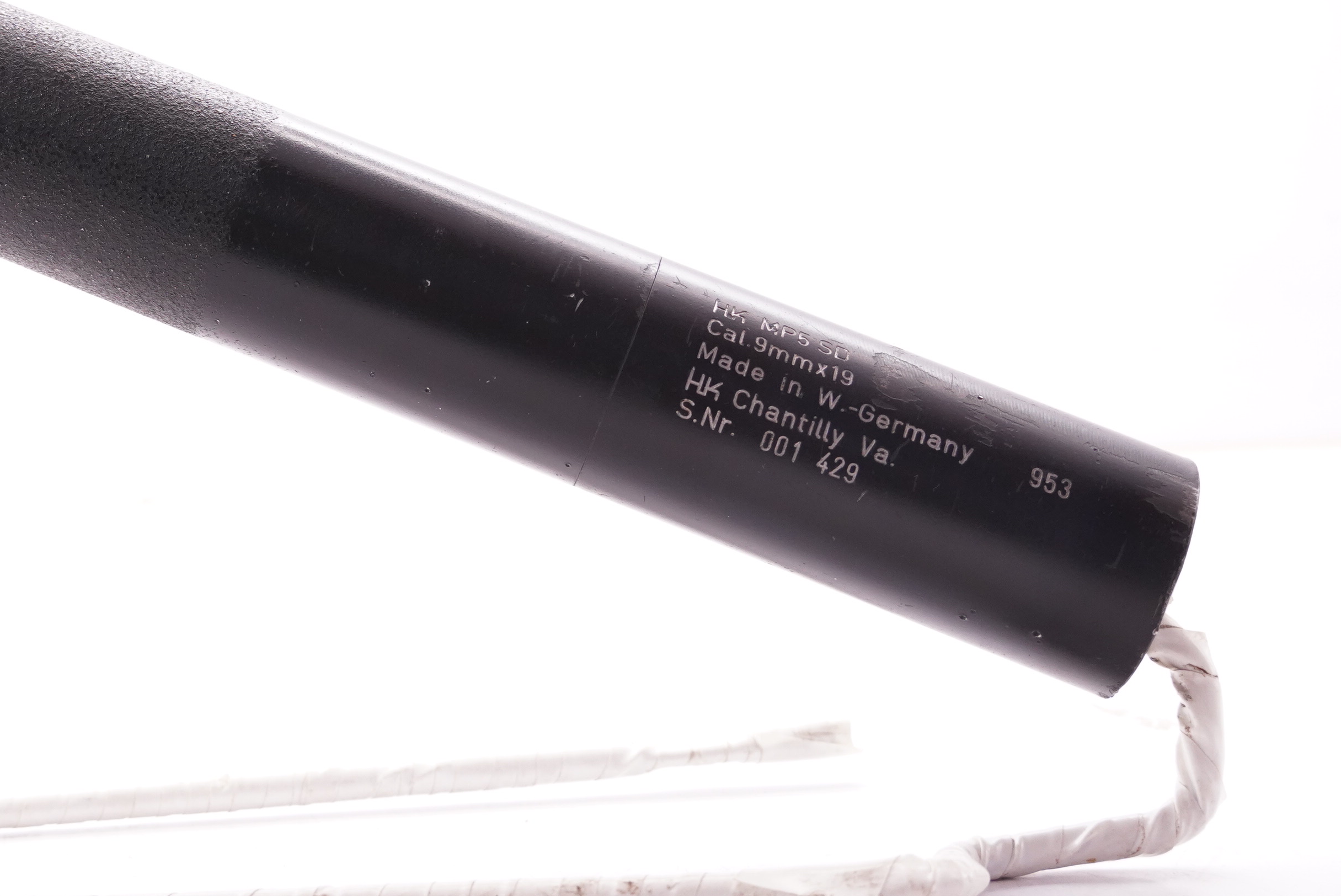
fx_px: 2828
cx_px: 230
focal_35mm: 76
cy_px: 122
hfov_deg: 26.1
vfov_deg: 17.8
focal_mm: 29
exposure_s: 1/125
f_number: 5.6
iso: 1250
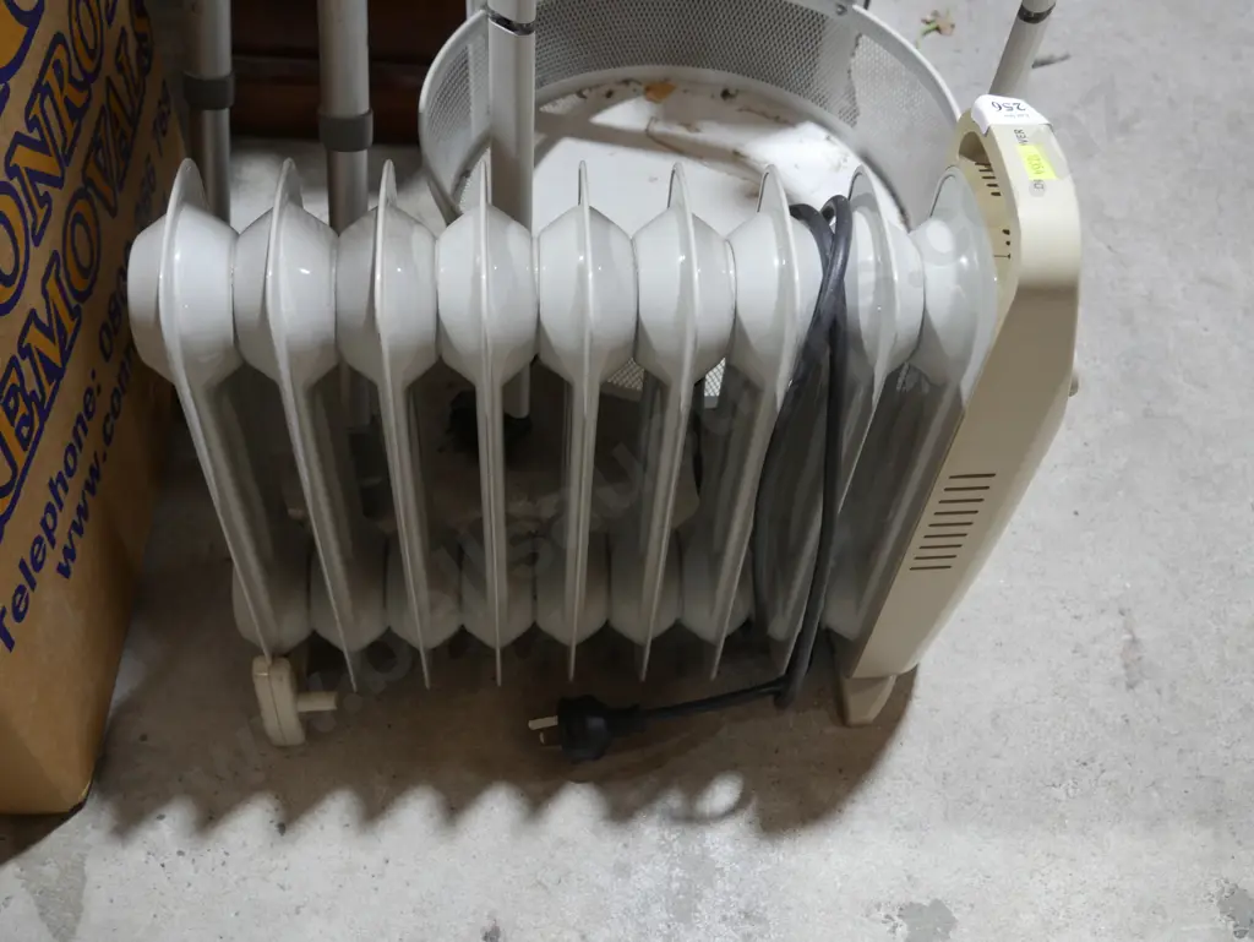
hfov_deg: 51.3
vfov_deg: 39.7
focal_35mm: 36
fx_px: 1305
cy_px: 471
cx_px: 627
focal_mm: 18
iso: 400
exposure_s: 1/60
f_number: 4
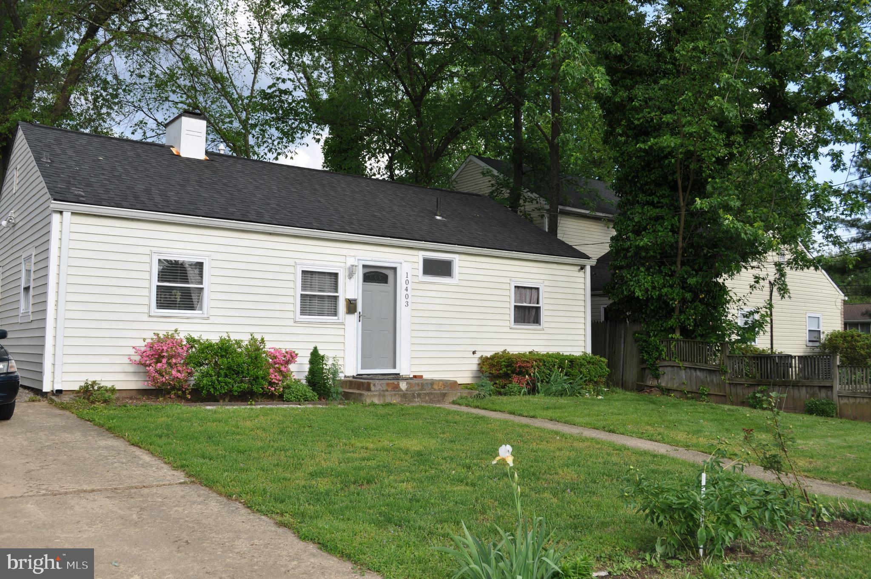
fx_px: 797
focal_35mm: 33
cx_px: 436
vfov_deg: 39.9
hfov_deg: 57.3
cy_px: 290
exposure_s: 1/200
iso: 200
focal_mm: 22
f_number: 9
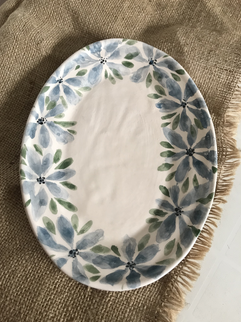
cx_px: 116
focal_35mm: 29
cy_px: 163
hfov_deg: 48.2
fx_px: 269
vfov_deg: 61.7
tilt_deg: -68.9
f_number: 1.8
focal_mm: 3.99
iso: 50
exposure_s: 1/17
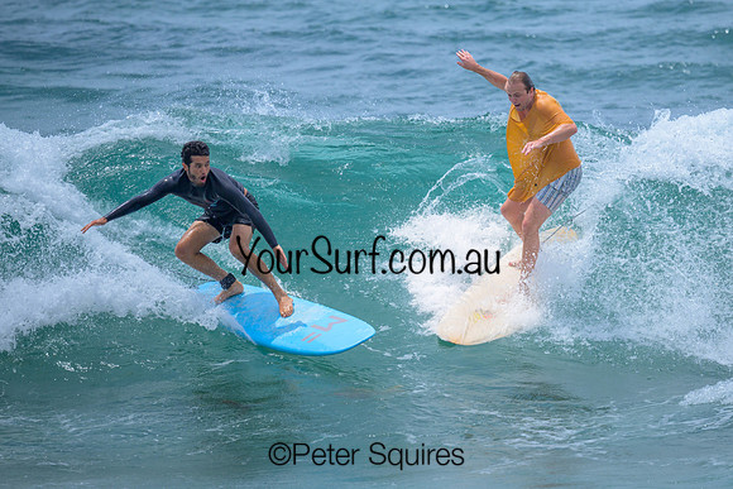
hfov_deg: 1.9
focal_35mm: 1100
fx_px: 22410
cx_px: 504
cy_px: 225
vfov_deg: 1.3
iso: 280
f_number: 6.3
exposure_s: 1/3200
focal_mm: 800
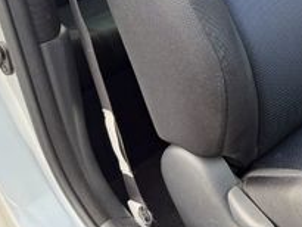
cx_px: 395
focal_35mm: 75
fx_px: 655
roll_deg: +2.4
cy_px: -19
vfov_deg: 18.9
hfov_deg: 23.0
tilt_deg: -20.4
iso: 80
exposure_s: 1/245
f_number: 1.78
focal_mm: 6.76
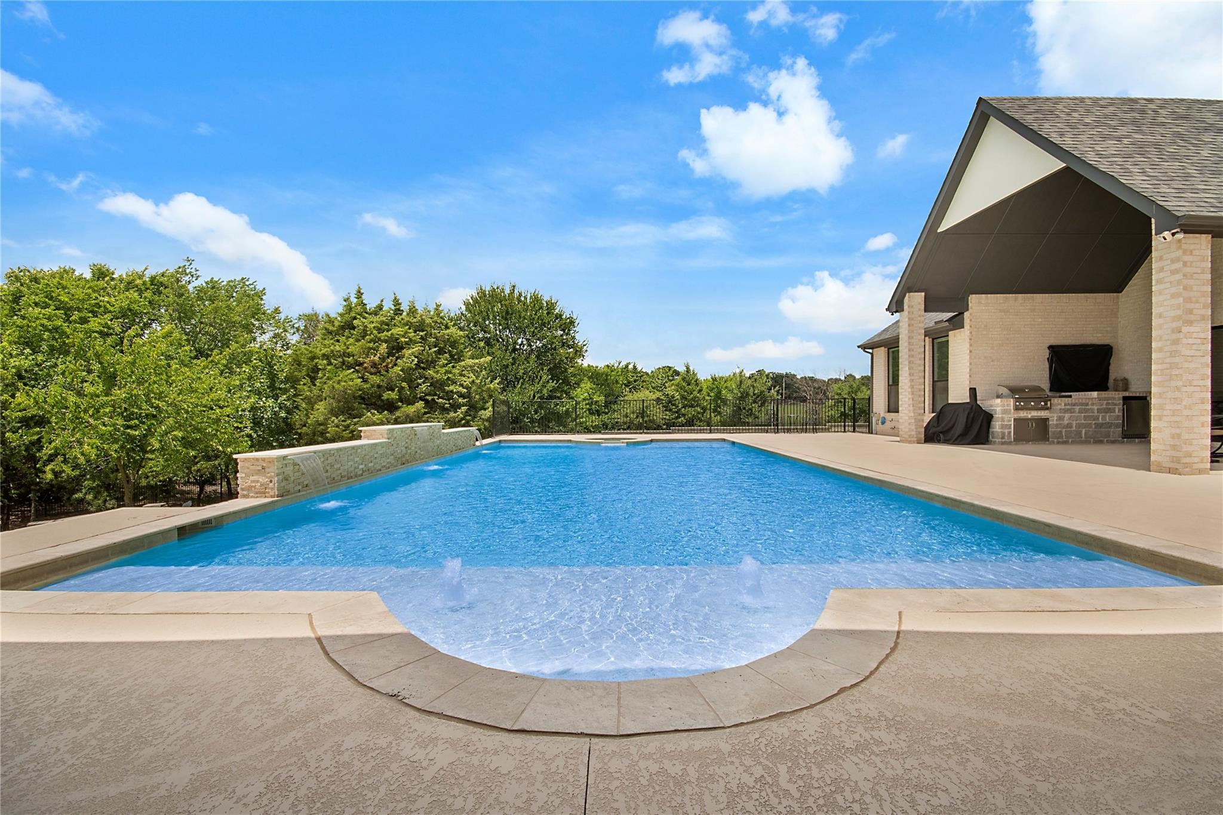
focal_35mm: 15
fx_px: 510
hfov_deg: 100.4
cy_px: 408
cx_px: 612
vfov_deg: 77.3
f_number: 11
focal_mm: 10
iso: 100
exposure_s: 1/800
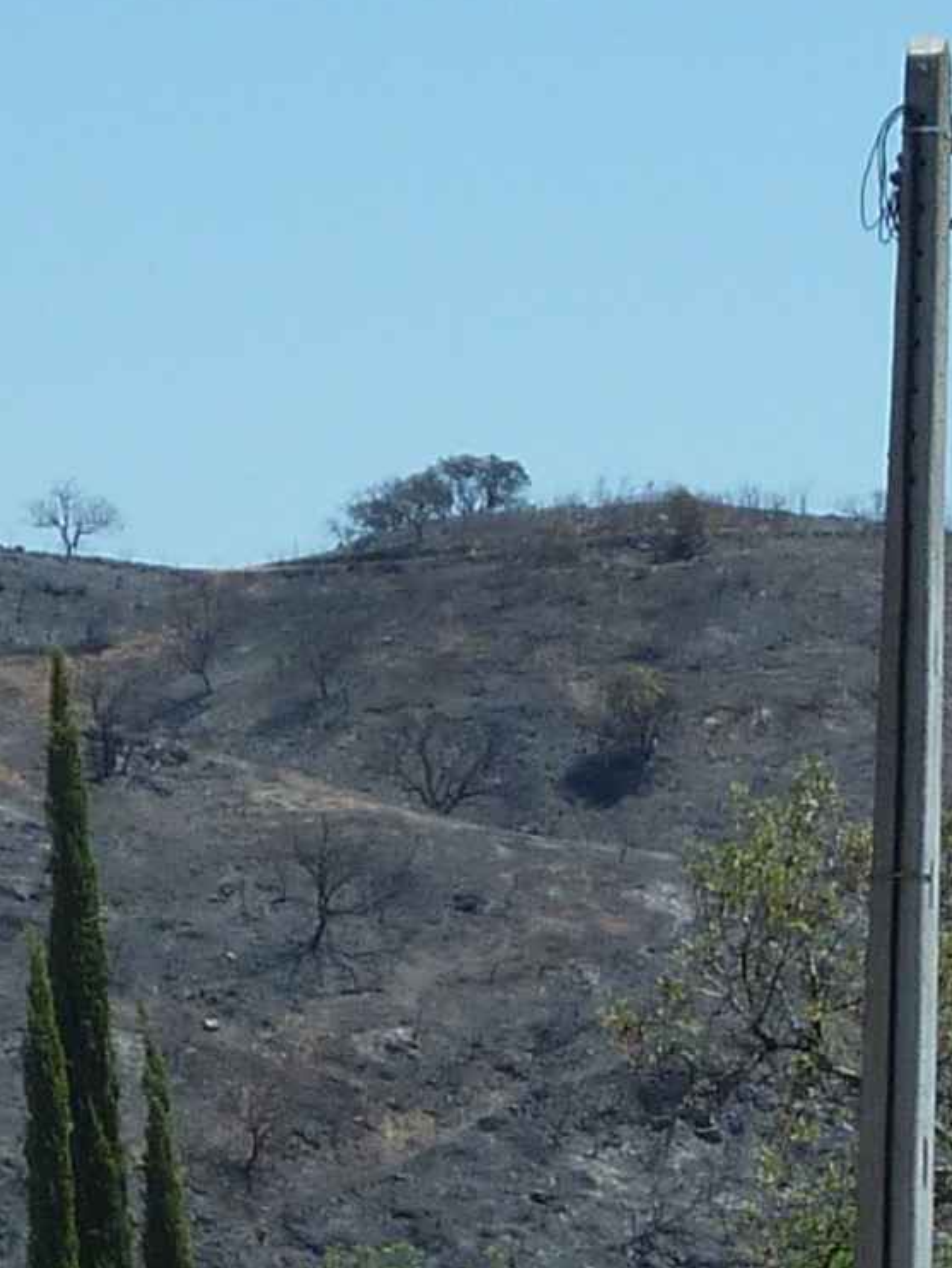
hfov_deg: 6.2
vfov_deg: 8.2
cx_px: -111
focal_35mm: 240
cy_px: 1355
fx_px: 8795
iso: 80
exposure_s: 1/400
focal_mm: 7.9
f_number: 5
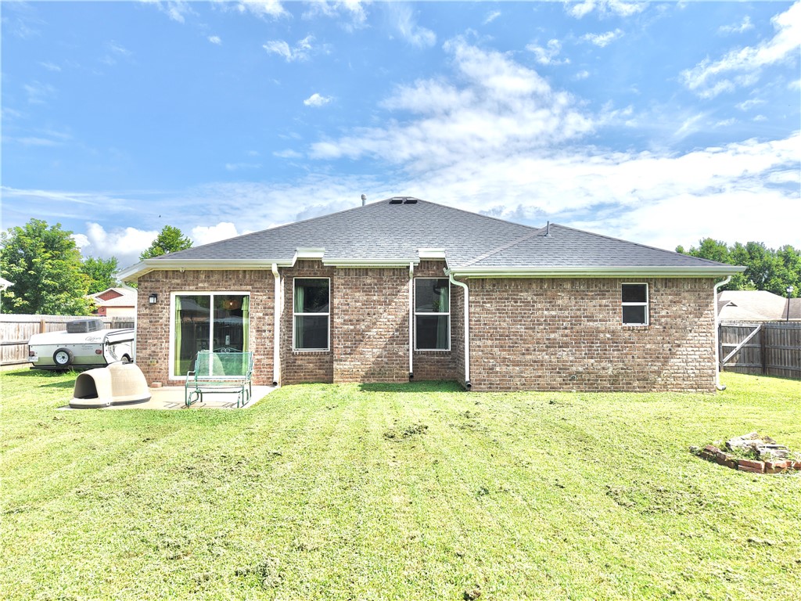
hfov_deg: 71.6
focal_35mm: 24
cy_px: 300
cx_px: 400
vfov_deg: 56.8
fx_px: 555
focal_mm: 8.67
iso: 170
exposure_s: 1/5000
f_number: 1.8
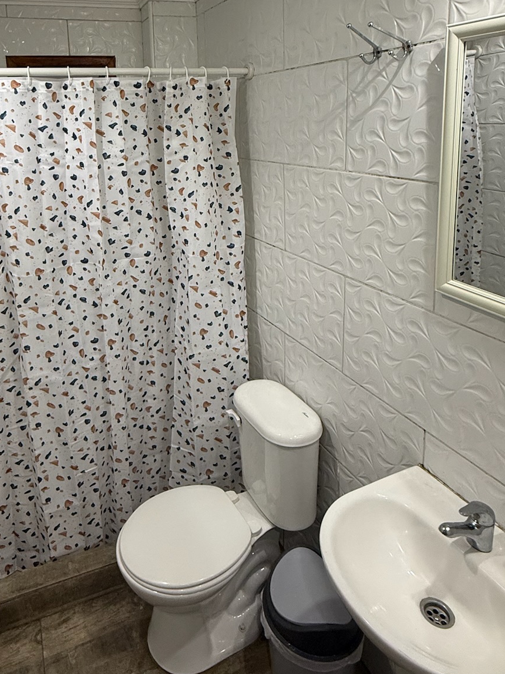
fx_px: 486
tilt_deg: -9.8
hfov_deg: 54.0
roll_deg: +2.7
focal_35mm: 25
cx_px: 176
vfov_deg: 67.0
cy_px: 211
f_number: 2.2
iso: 200
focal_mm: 2.22
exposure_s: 1/100
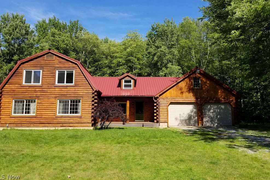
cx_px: 131
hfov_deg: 65.5
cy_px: 76
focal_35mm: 28
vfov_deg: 46.2
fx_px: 210
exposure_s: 1/1764
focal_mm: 4.25
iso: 50
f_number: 1.7
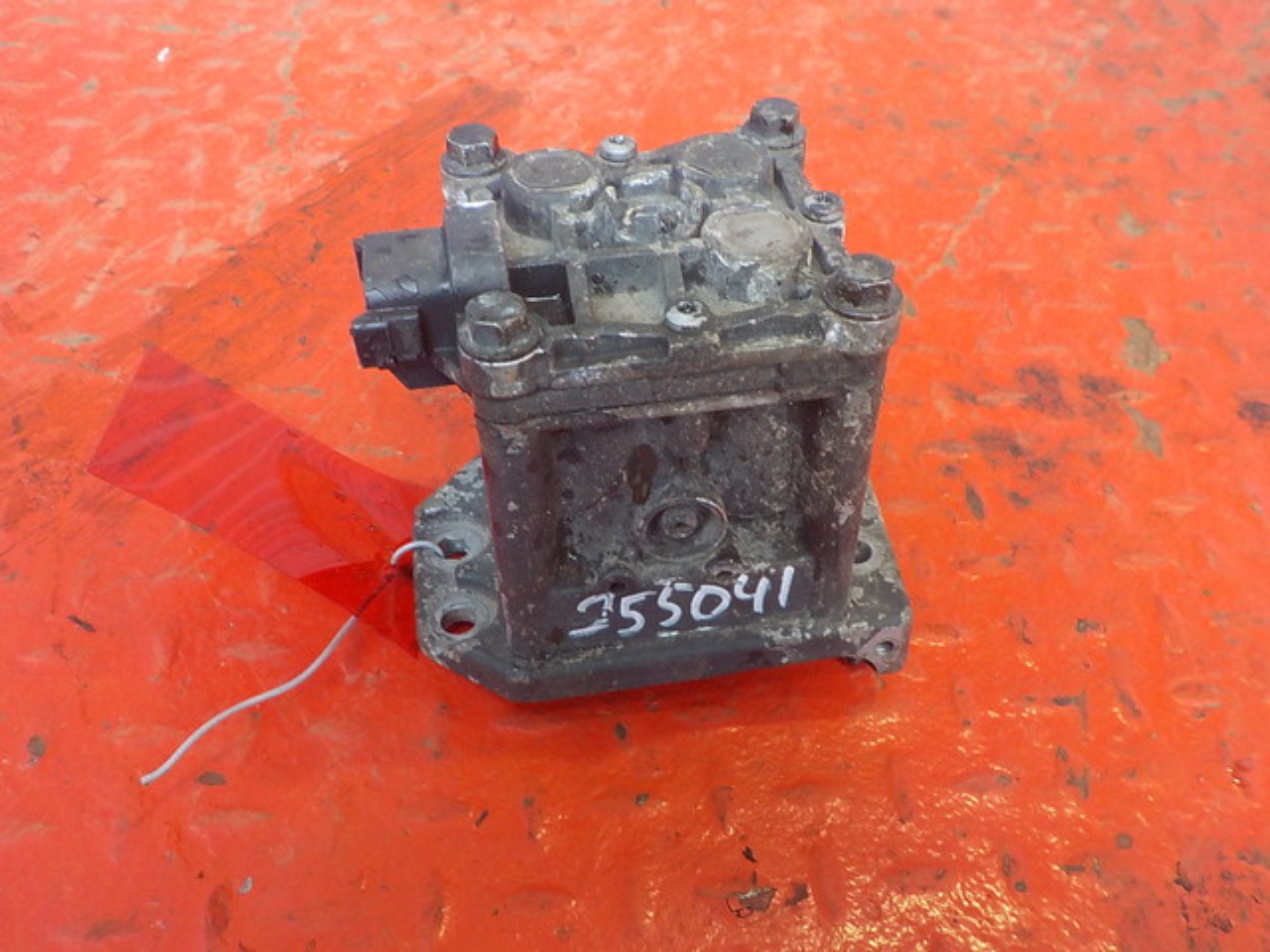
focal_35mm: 30
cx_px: 635
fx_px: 1101
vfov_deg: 46.8
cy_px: 476
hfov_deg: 60.0
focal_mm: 4.1
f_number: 3.3
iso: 180
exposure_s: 1/30
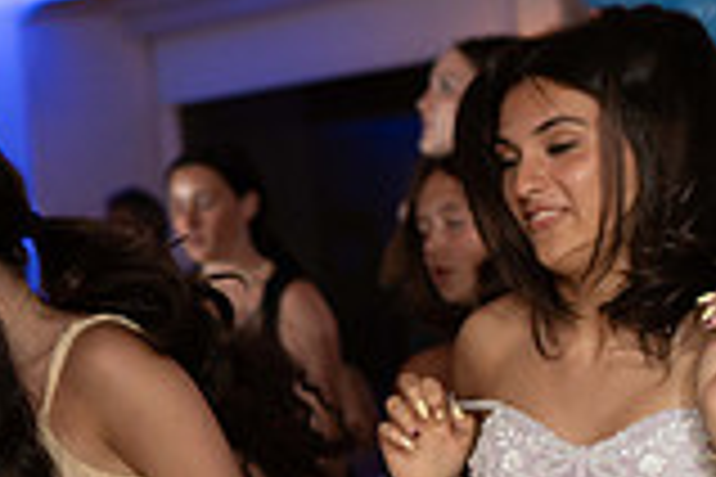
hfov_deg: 10.7
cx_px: -482
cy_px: 686
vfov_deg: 7.4
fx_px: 3619
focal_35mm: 182
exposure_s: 1/125
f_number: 2.8
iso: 1600
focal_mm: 50
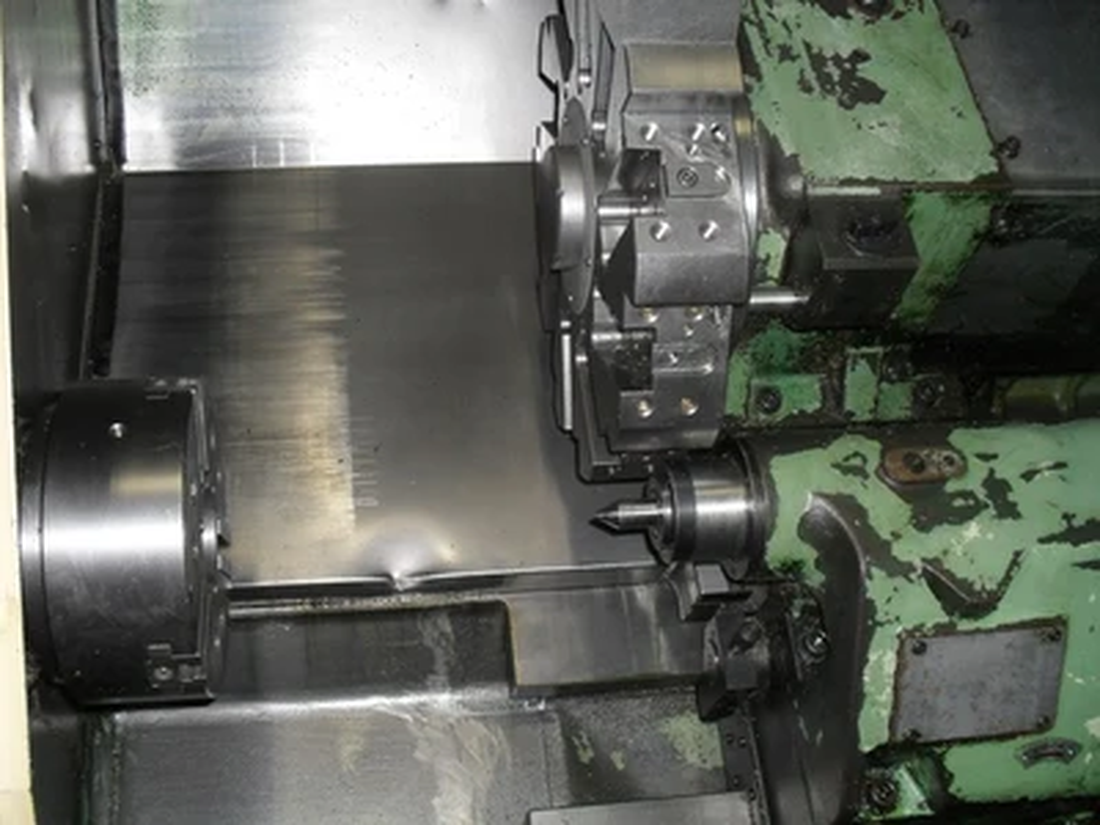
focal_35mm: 35
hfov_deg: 52.6
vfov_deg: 40.7
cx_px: 550
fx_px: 1112
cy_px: 412
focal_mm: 6.3
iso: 200
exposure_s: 1/45
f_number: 3.2
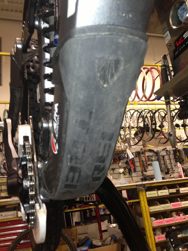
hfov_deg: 42.9
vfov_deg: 55.4
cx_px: 94
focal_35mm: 33
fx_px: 239
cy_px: 126
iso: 100
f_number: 2.4
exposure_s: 1/20
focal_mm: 4.13
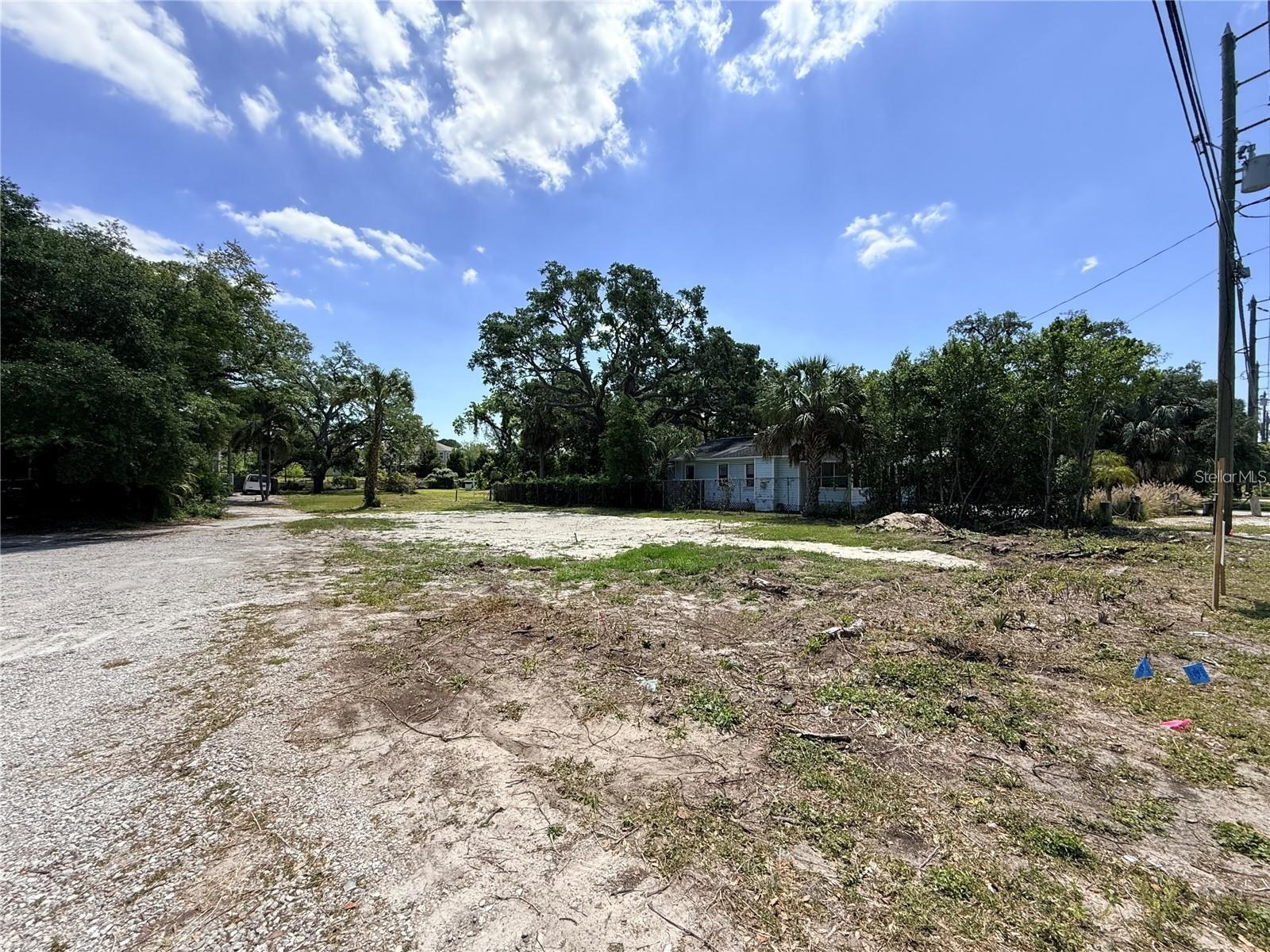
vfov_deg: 85.7
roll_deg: -0.6
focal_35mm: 14
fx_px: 514
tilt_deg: +0.1
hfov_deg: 102.1
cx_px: 635
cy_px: 476
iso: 50
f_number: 2.2
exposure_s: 1/1848
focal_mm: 2.22
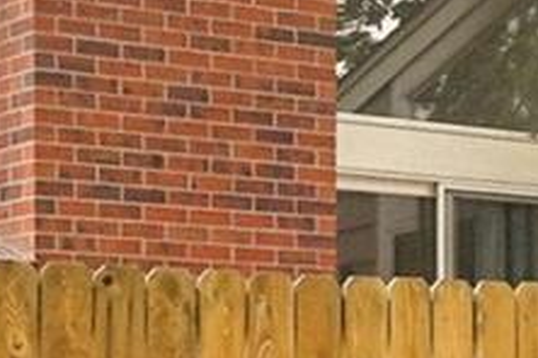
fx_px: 1943
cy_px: 145
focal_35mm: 130
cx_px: 279
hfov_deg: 15.8
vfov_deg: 10.5
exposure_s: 1/80
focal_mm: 12
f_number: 8
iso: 100
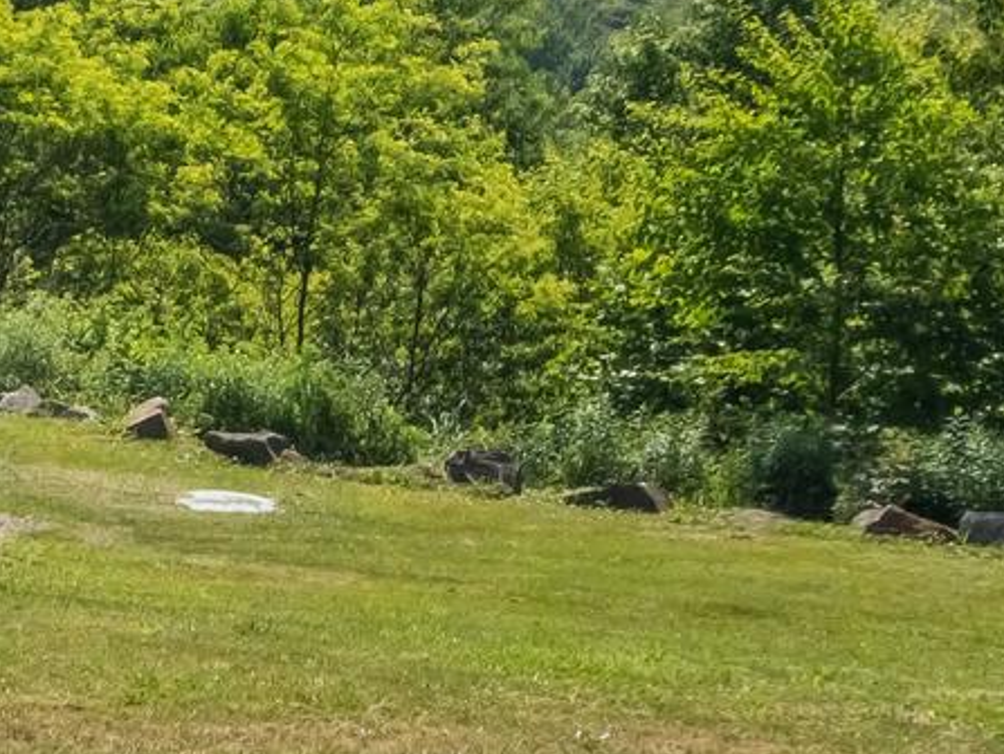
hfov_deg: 12.6
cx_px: -1152
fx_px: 3832
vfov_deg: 11.1
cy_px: -64
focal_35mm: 132
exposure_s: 1/500
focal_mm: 20
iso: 320
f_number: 11
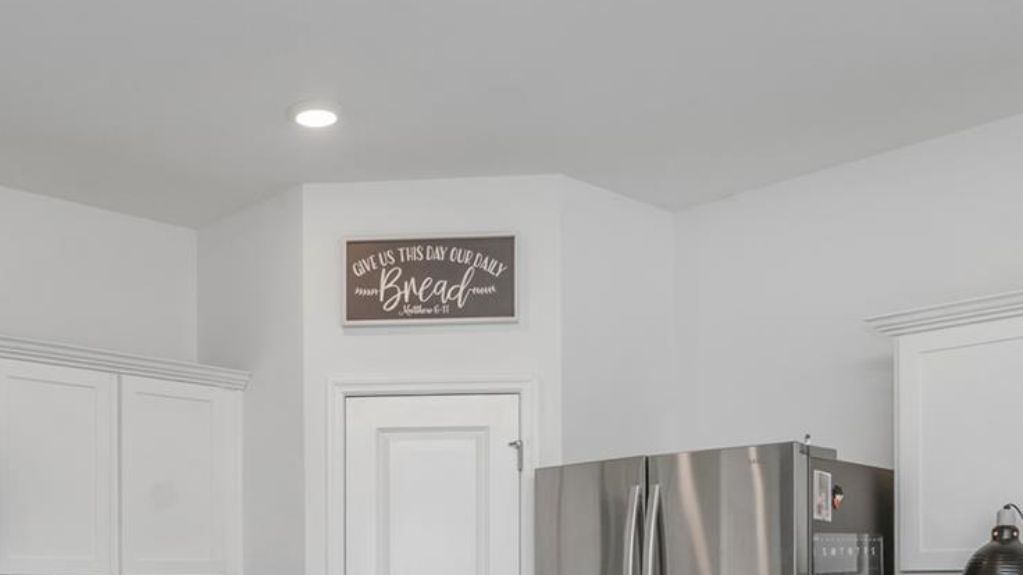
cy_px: 565
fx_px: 1112
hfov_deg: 47.7
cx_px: 265
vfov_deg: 27.5
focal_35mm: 41
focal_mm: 18
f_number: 6.7
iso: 250
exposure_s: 1/60
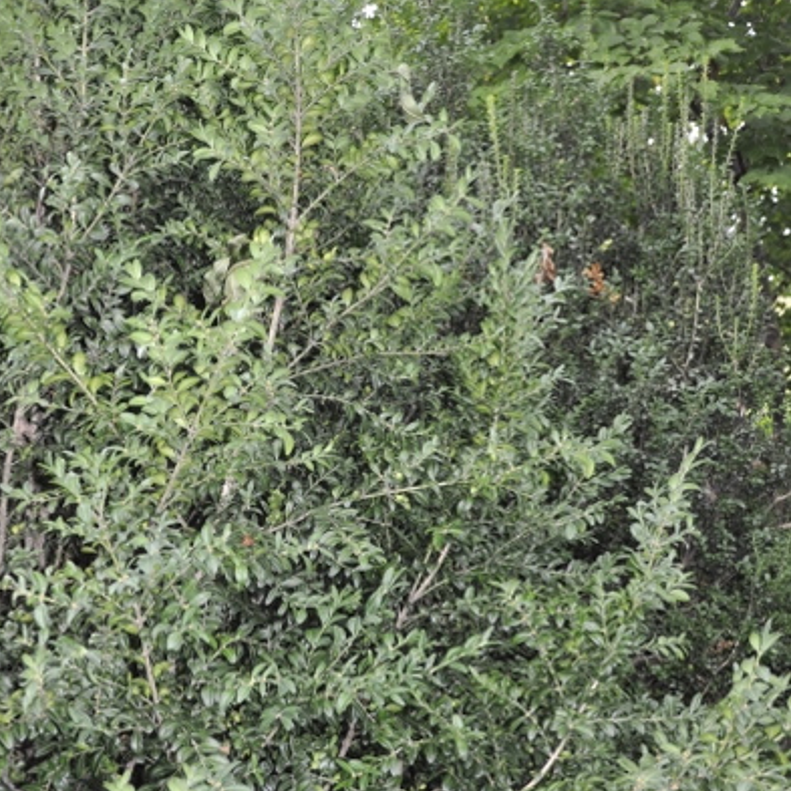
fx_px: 1474
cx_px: 258
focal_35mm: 57
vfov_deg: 30.0
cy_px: 457
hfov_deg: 29.8
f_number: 3.8
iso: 400
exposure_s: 1/125
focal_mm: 22
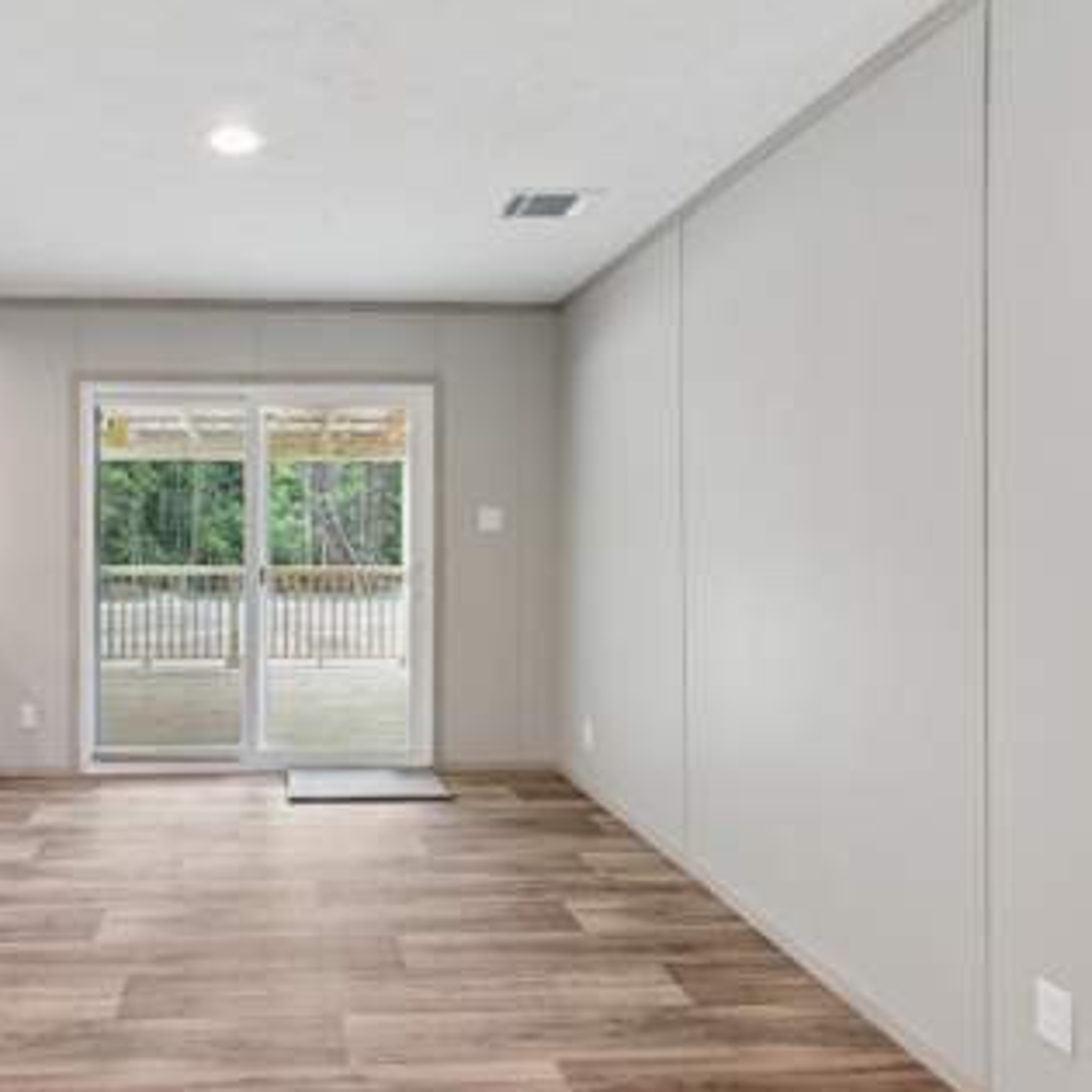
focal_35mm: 22
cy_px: 548
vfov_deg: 69.6
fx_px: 785
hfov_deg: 66.0
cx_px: 295
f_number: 8
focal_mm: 17
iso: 250
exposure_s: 1/20
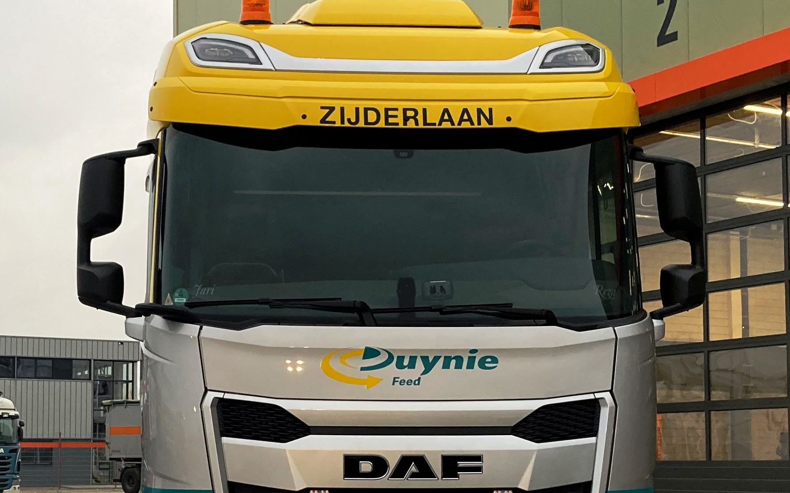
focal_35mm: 67
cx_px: 333
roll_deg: -0.7
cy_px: 357
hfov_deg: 30.6
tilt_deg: +6.1
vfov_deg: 19.3
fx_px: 1442
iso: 80
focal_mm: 3.99
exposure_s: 1/121
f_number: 1.8
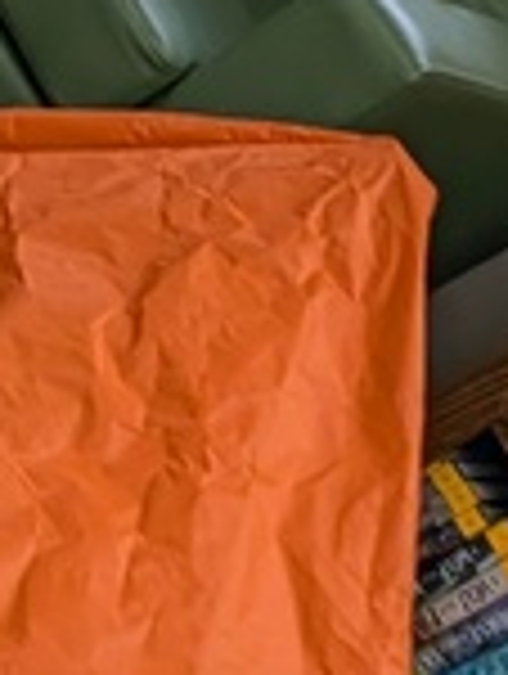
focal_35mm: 164
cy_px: -1300
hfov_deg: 7.6
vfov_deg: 9.6
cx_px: -1180
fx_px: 3200
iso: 51
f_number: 1.68
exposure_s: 1/120
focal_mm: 6.9
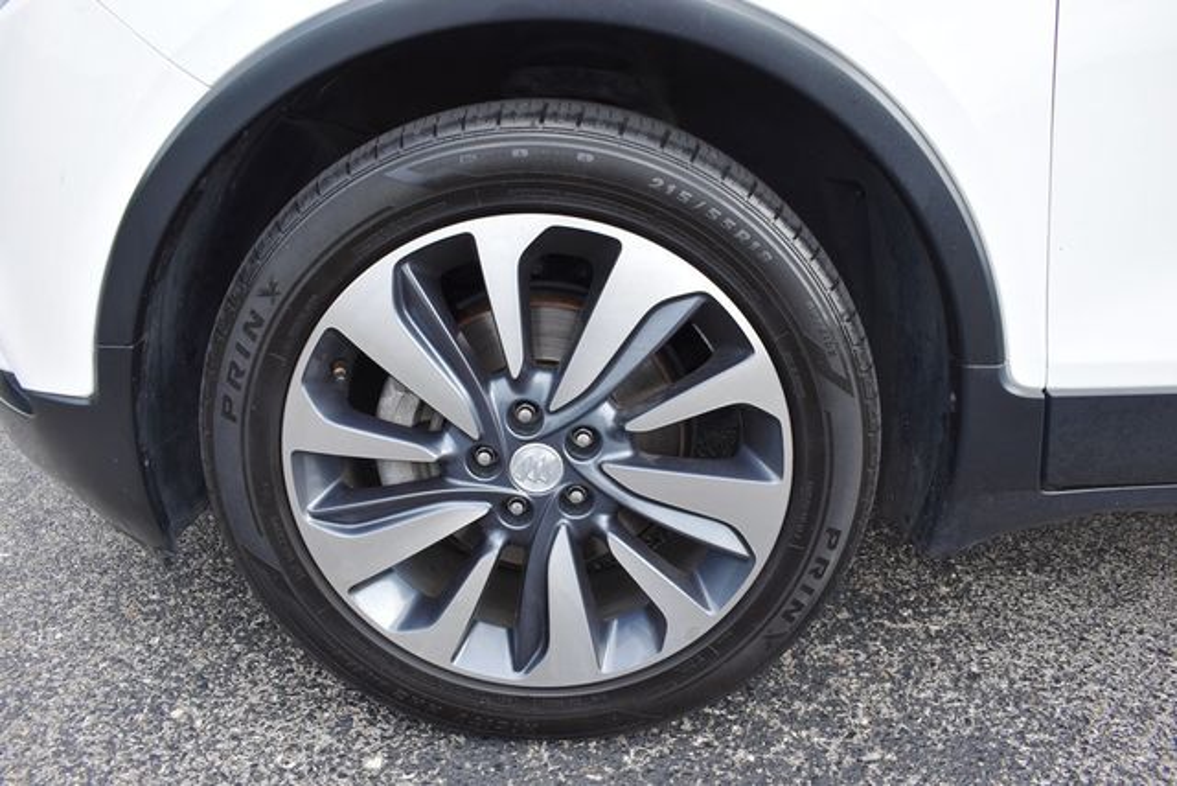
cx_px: 588
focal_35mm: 27
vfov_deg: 48.0
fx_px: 883
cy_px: 393
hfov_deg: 67.4
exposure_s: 1/250
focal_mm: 18
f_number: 6.3
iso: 200
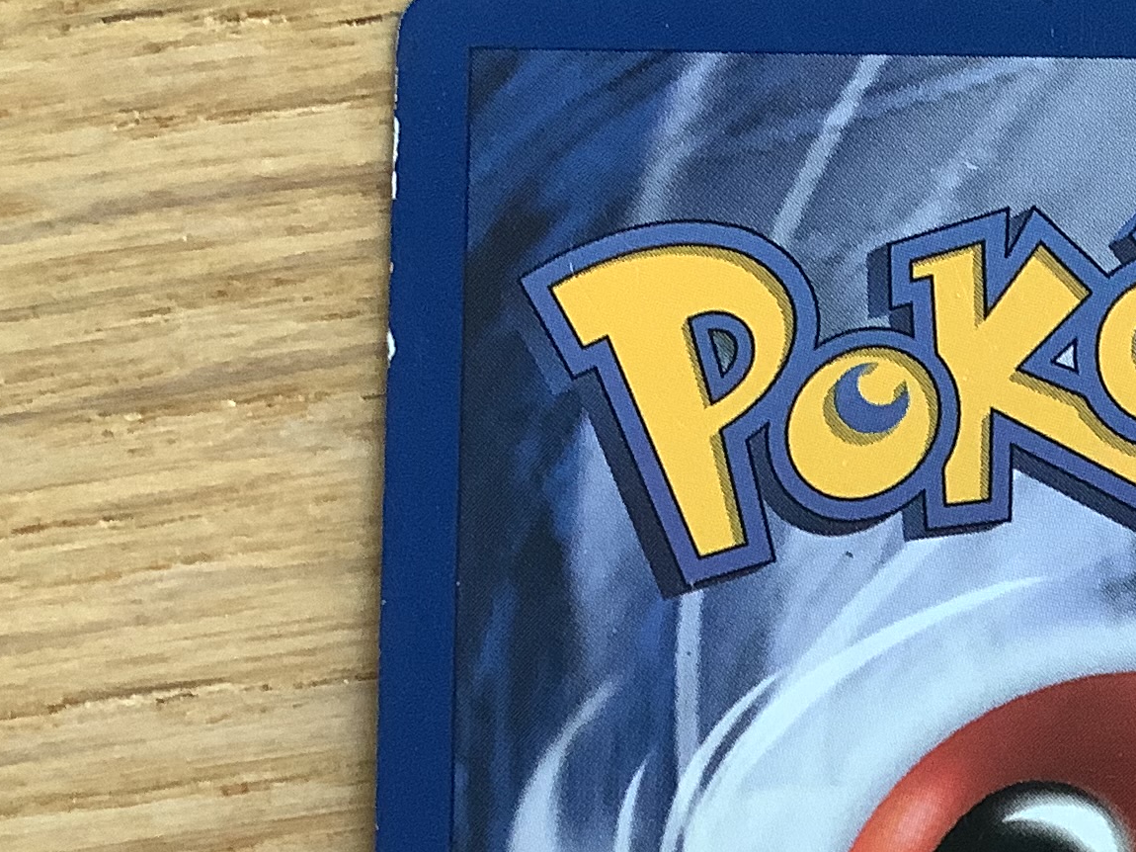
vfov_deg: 16.2
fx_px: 2887
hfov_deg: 21.4
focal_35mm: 88
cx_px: 1147
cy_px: 972
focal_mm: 3.3
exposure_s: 1/120
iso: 100
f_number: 2.4
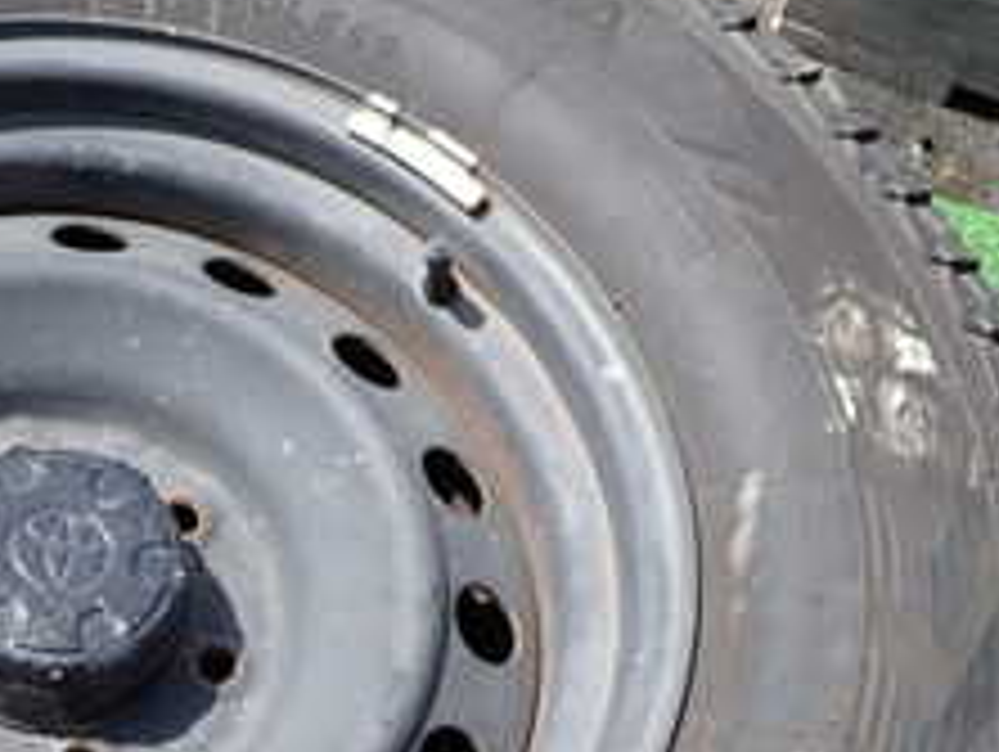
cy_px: 653
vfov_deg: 18.0
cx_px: 50
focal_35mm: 81
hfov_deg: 23.3
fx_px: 2340
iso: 100
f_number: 3.2
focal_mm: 5.4
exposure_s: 1/500
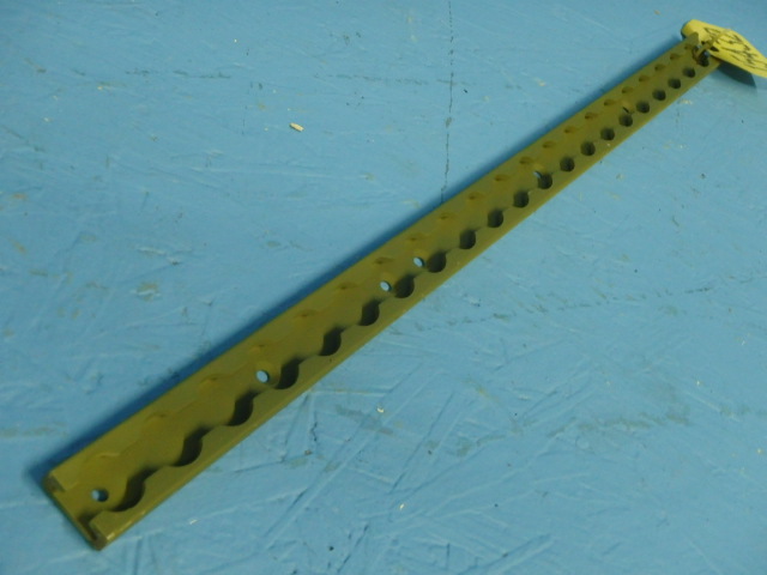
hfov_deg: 38.9
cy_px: 288
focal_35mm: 49
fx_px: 1086
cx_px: 384
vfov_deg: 29.7
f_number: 4.9
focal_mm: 8.8
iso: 800
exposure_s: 1/15
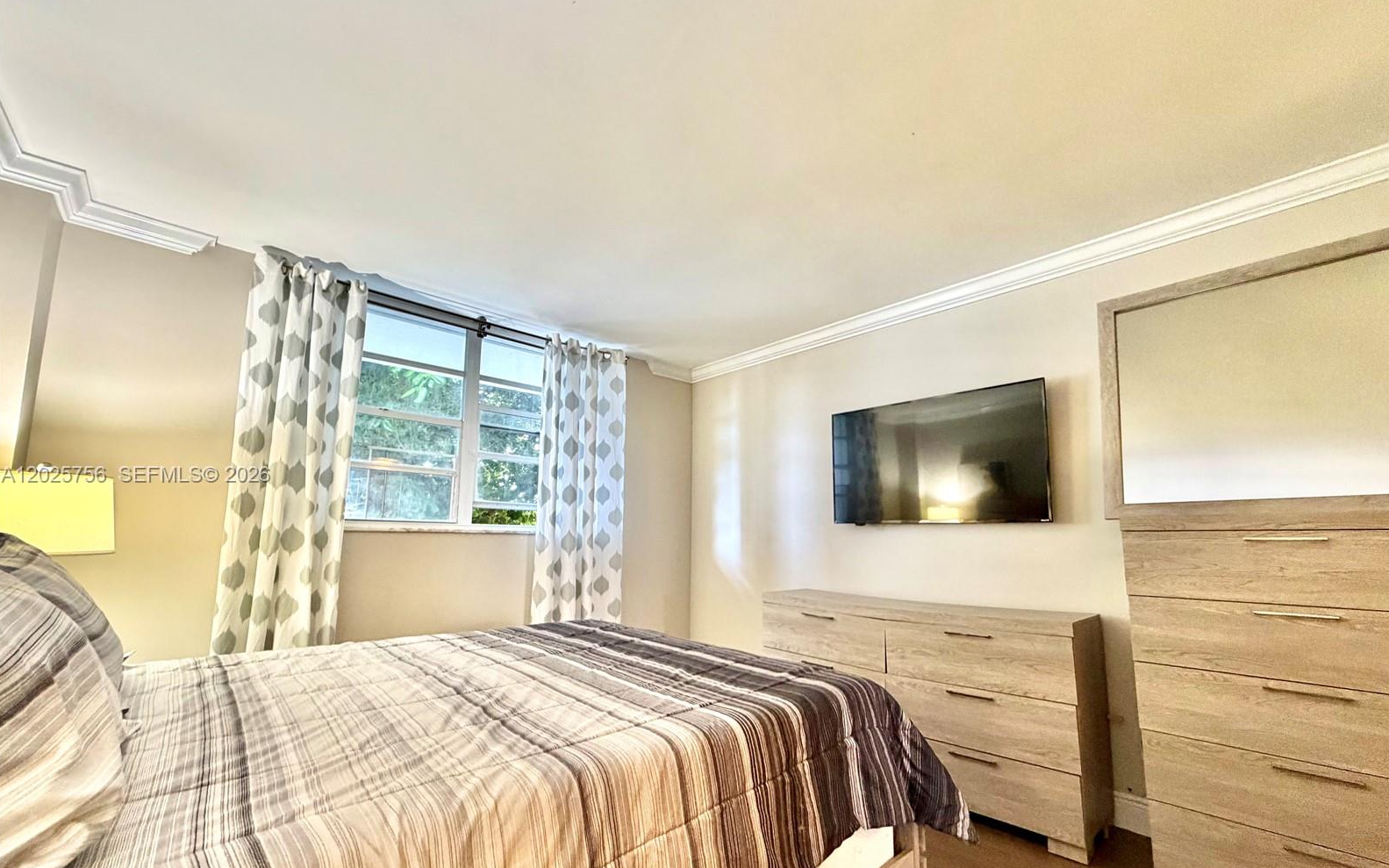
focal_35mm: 15
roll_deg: -0.4
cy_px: 476
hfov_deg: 101.5
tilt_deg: +6.5
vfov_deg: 74.6
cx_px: 698
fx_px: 568
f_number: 2.2
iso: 320
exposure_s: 1/60
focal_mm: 2.22
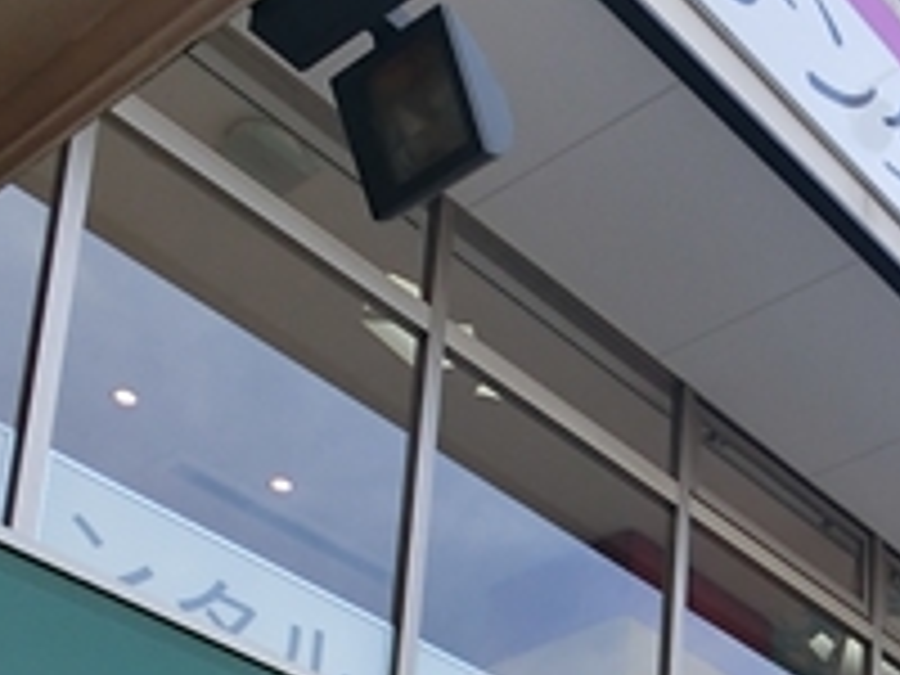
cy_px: 1148
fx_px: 1664
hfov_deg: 26.5
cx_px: 1116
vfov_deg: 18.7
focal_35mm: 64
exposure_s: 1/250
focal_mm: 2.87
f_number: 2.8
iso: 64
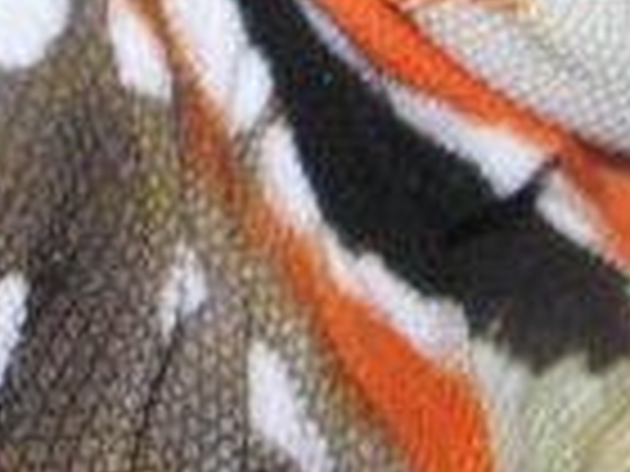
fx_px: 6825
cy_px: -274
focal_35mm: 375
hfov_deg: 5.3
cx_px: 441
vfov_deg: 3.9
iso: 160
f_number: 11
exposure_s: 1/90
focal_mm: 13.6
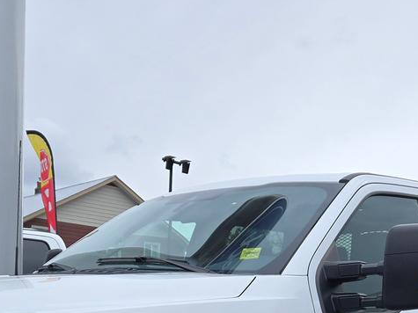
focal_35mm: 62
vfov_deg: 21.6
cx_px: 189
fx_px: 748
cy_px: 391
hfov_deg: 31.2
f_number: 1.8
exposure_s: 1/1145
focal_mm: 5.4
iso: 25
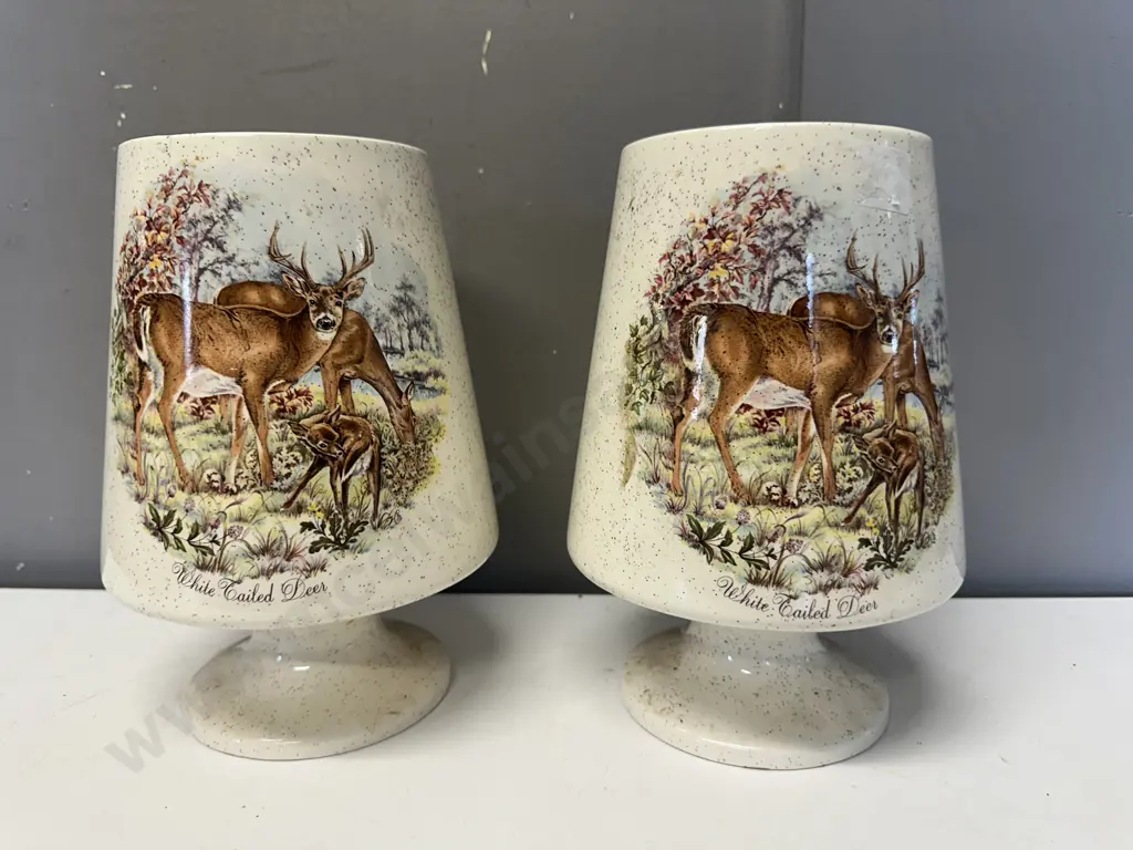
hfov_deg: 71.6
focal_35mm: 24
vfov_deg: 56.8
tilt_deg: -11.8
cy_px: 425
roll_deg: +0.1
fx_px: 786
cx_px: 566
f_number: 1.78
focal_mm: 6.86
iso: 100
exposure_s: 1/100
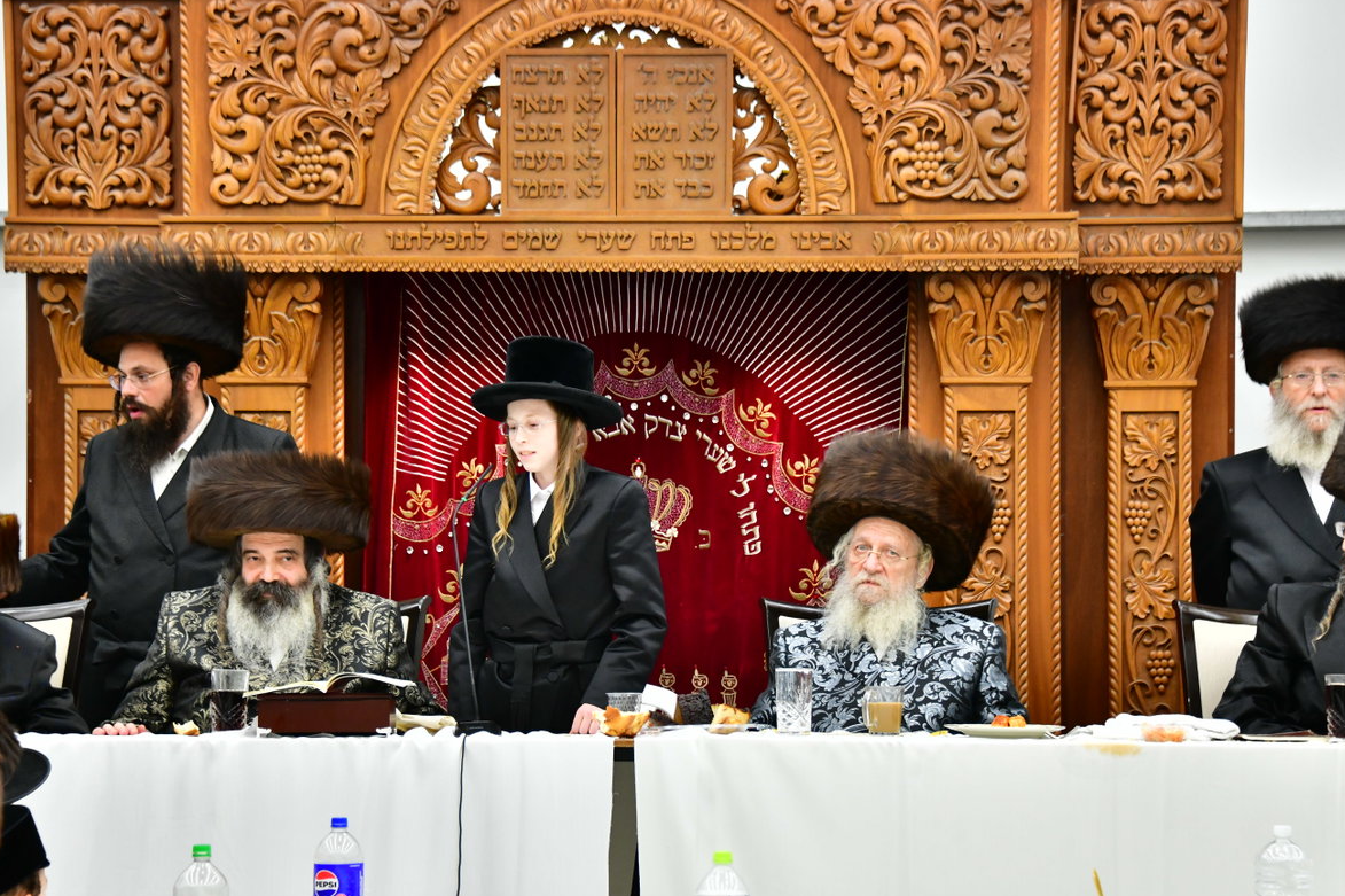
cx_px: 638
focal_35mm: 117
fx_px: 4369
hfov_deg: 17.5
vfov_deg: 11.7
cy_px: 493
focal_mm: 98
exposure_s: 1/200
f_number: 5.6
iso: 2000
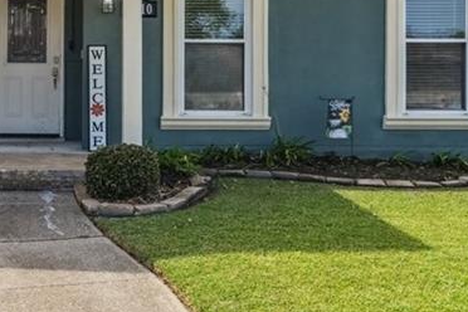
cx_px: 58
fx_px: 715
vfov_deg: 24.1
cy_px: 50
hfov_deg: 34.5
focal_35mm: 55
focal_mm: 20
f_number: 13
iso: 400
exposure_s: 1/400
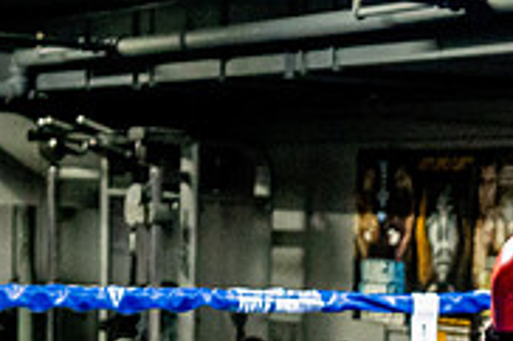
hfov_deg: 12.1
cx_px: 620
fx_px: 2363
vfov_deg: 8.1
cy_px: 509
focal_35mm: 166
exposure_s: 1/800
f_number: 2.8
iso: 5000
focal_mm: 35
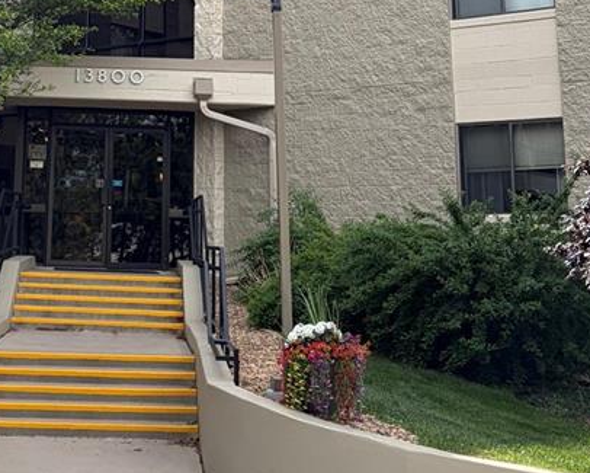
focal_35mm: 75
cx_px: 78
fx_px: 1310
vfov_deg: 19.4
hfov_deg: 24.8
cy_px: -68
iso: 64
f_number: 1.6
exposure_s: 1/1901
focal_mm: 5.96
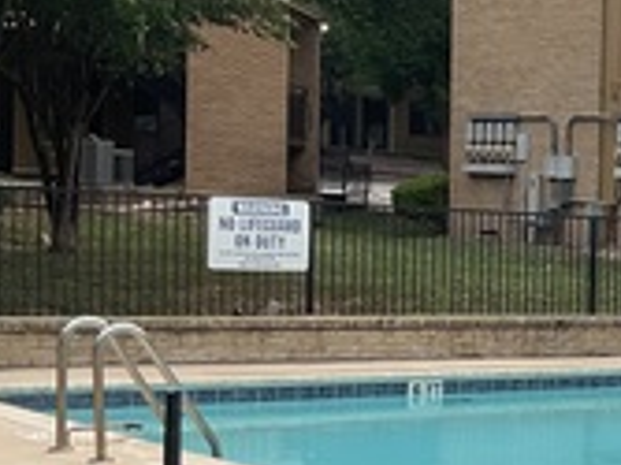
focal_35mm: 111
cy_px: 353
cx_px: 985
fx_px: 1990
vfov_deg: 13.3
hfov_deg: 16.0
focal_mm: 3
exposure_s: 1/2058
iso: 16
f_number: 1.8
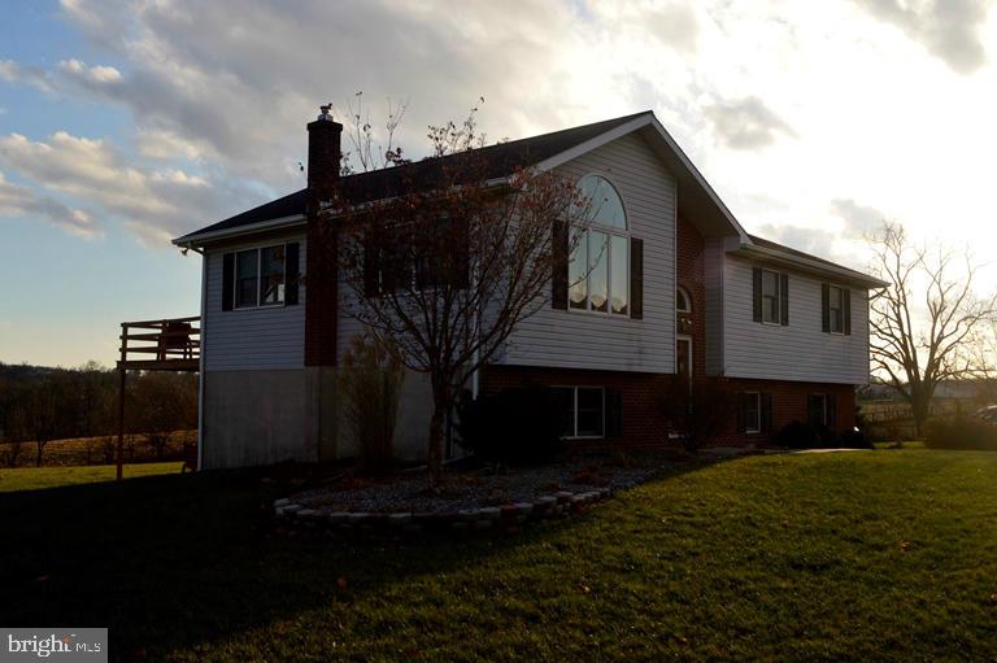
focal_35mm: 36
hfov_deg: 53.2
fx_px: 996
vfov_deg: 36.8
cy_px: 332
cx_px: 498
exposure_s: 1/500
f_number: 11
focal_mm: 24
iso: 360
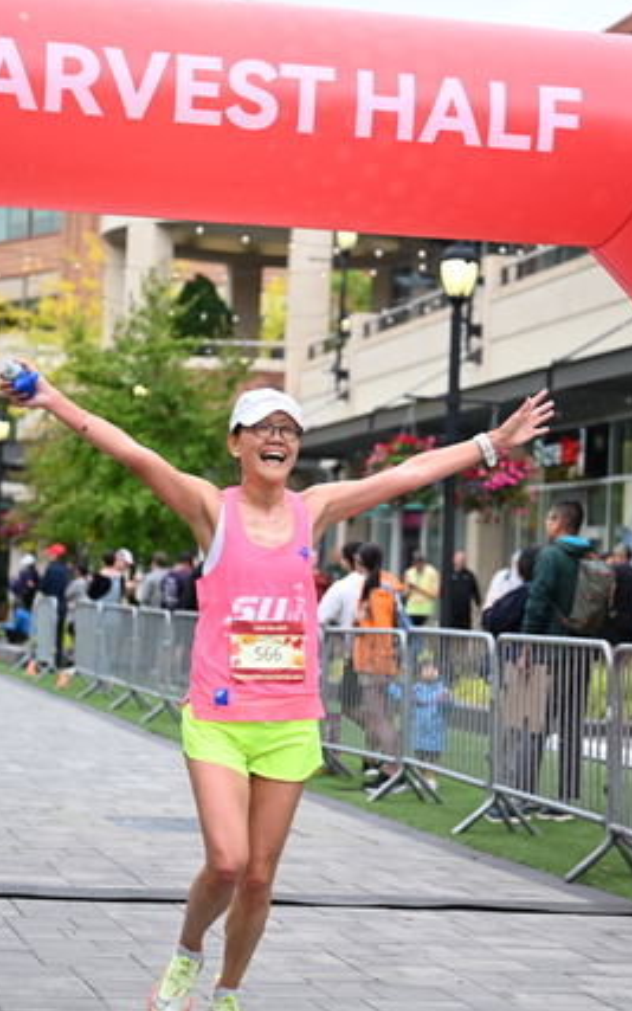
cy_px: 511
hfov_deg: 14.2
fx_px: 2535
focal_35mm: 92
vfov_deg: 22.6
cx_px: 359
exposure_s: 1/2000
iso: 640
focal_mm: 70
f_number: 2.8
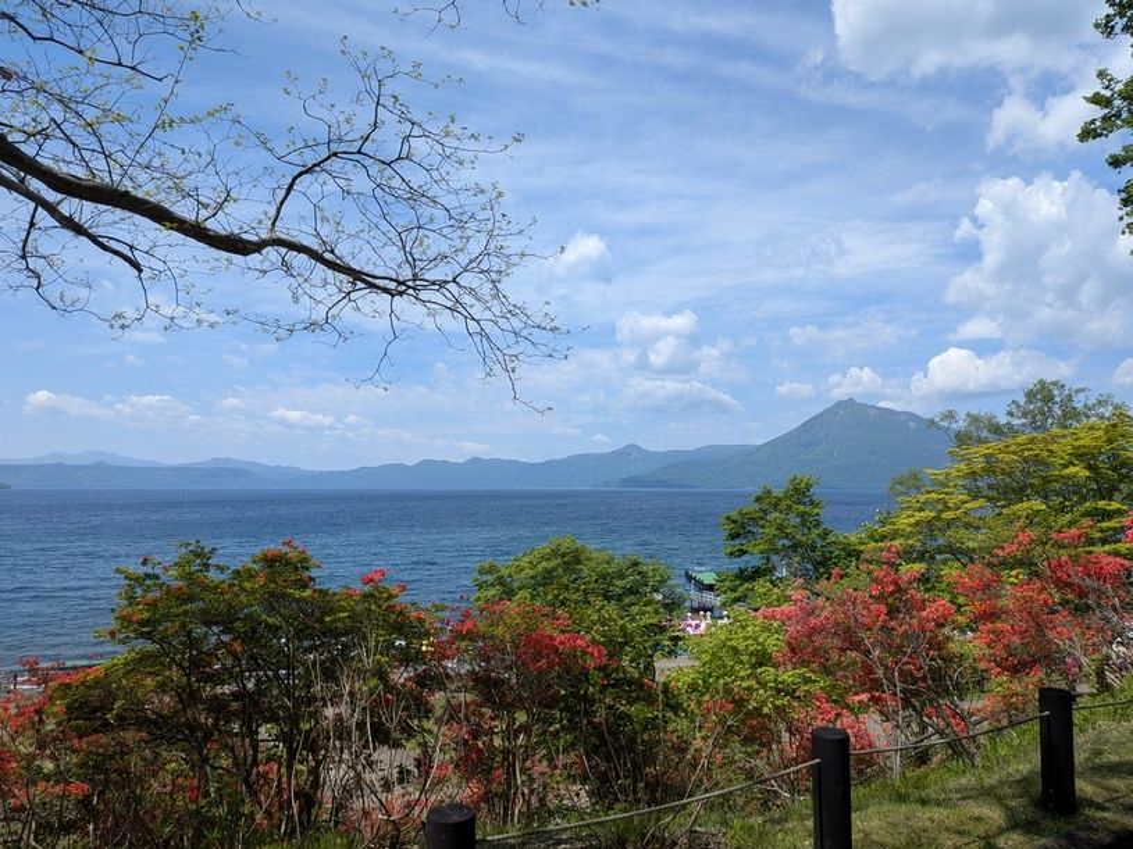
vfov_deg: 56.8
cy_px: 424
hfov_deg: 71.6
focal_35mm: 24
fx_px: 785
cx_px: 566
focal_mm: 4.53
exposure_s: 1/1898
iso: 33
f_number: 1.7
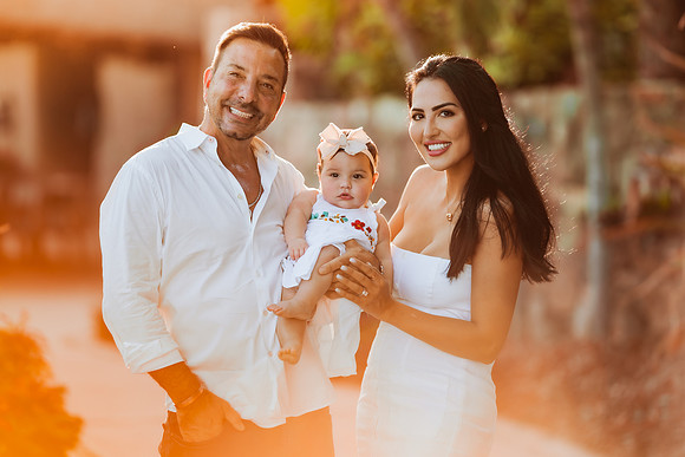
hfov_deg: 15.2
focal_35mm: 135
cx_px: 342
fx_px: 2569
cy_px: 228
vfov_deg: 10.2
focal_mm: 135
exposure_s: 1/500
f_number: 1.8
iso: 80
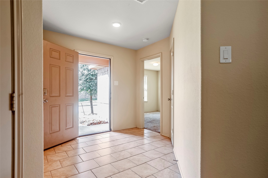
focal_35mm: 18
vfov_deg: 67.4
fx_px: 134
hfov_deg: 90.0
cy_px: 89
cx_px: 134
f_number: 4
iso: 125
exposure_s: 1/15
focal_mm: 12
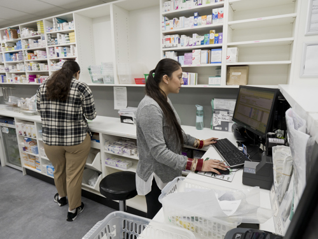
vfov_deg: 66.0
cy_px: 120
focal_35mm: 20
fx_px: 184
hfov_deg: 81.7
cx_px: 159
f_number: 4.5
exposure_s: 1/100
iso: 400
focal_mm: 10
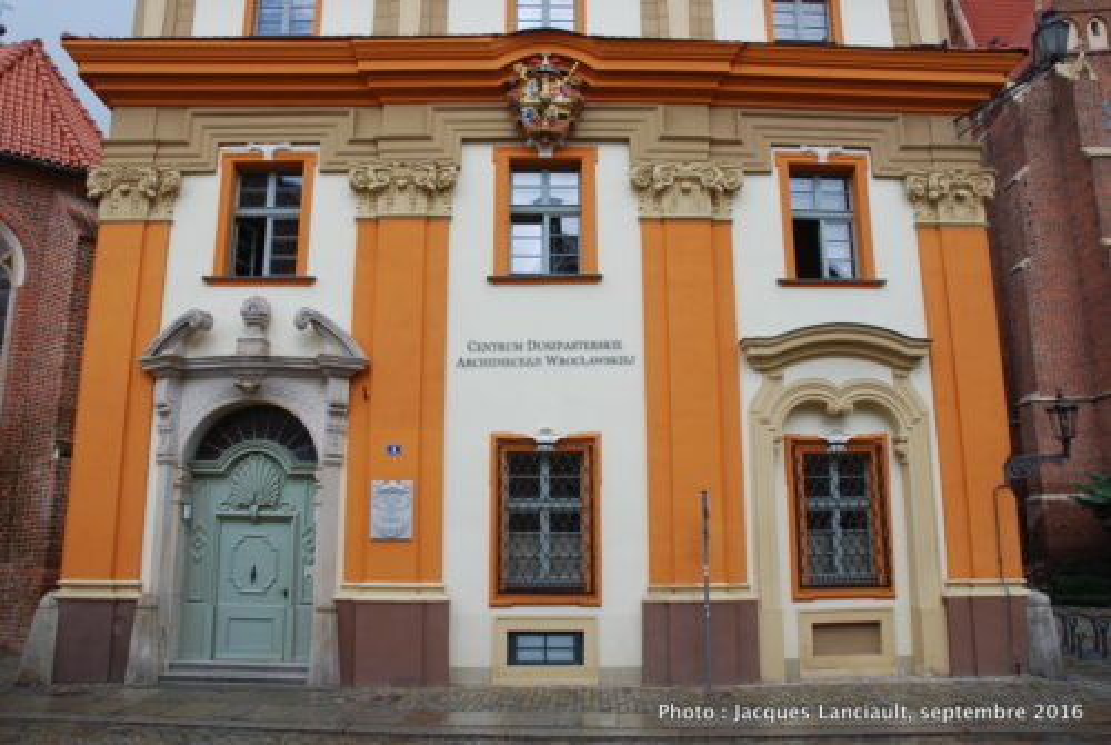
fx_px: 834
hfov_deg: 67.3
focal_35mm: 27
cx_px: 556
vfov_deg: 48.1
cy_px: 372
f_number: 8
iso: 100
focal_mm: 18
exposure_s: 1/160
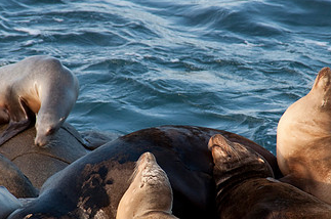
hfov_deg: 3.8
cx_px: 152
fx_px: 4946
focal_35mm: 539
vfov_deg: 2.5
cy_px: 146
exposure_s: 1/200
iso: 400
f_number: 10
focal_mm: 200
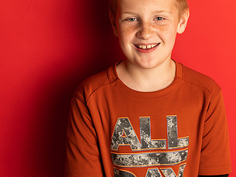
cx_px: 156
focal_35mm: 95
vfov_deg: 15.5
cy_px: 53
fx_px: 648
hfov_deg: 20.6
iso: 100
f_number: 4
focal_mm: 52
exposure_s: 1/160
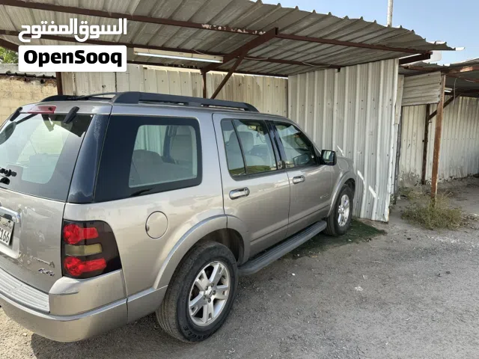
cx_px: 240
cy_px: 180
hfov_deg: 71.6
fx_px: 332
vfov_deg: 56.8
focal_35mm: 24
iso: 80
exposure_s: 1/1412
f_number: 1.78
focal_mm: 6.86
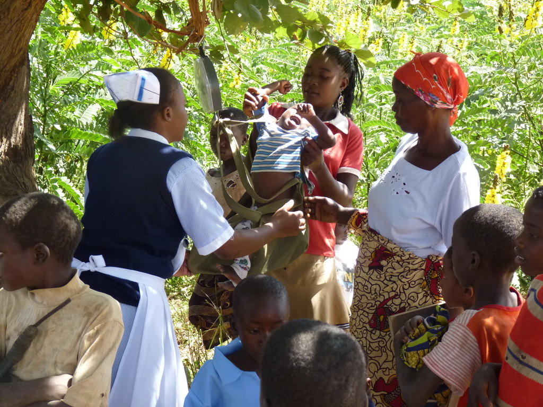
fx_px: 1129
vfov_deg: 20.4
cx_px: 272
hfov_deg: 27.0
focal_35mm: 72
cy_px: 204
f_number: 3.4
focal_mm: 12.8
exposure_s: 1/320
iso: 250
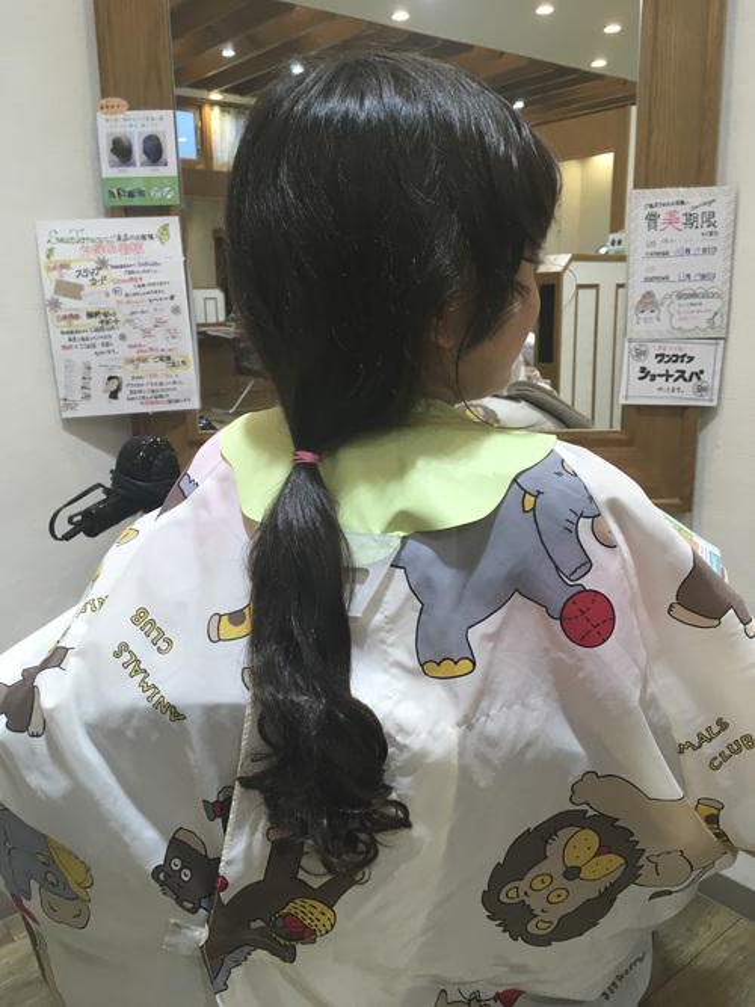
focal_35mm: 29
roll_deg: +1.2
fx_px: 844
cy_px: 504
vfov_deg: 61.7
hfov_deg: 48.2
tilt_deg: -13.3
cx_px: 378
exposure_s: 1/30
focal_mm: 4.15
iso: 25
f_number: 2.2
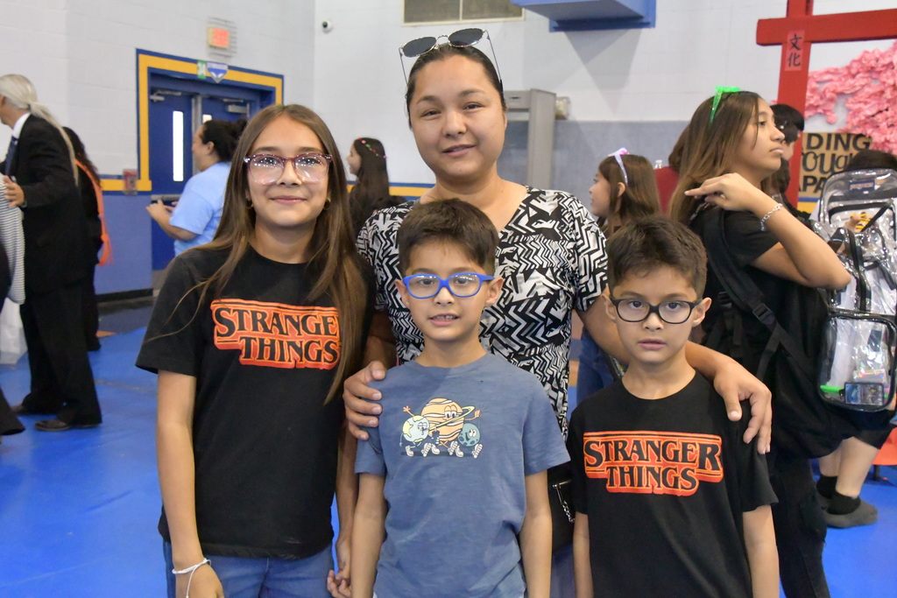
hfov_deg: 49.5
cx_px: 448
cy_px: 299
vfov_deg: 34.2
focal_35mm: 39
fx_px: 972
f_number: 8
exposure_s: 1/250
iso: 16000
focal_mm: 26
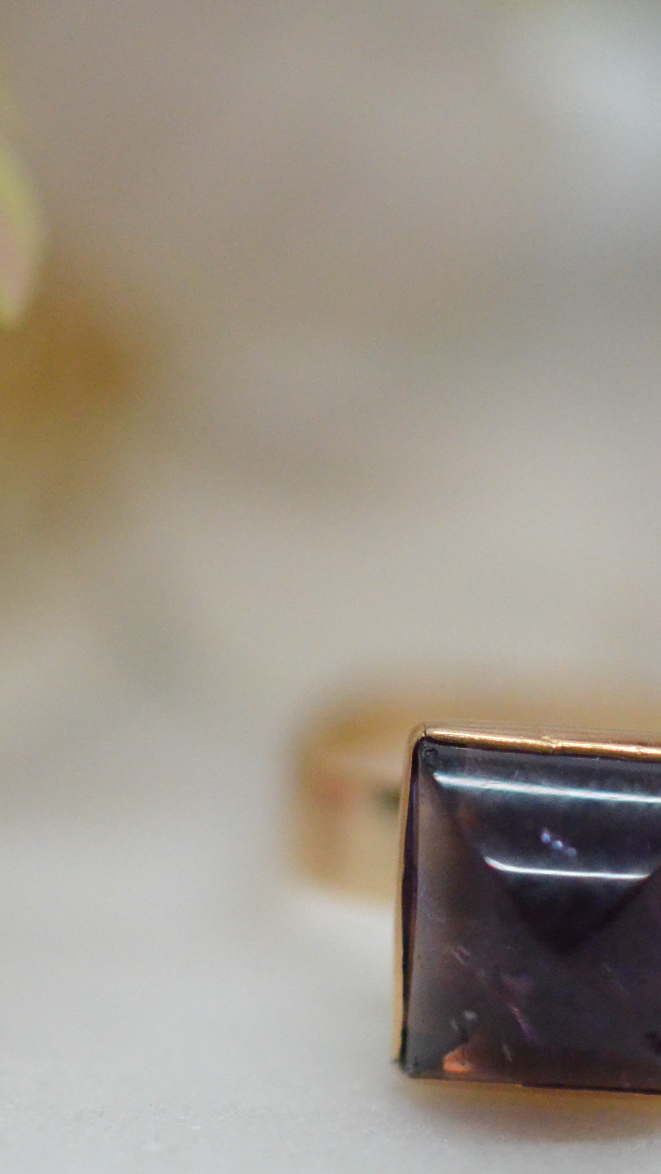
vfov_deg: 14.7
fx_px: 4549
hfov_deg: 8.3
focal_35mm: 146
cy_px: 876
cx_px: 615
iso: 3200
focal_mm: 40
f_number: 3.3
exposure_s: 1/4000
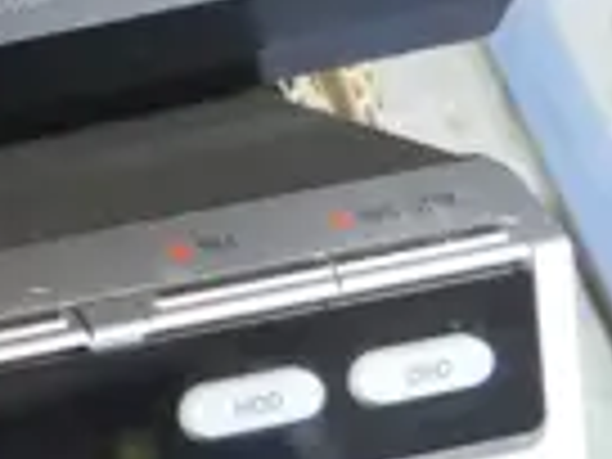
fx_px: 5852
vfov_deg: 4.5
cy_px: -74
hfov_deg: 5.4
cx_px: -1688
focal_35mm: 331
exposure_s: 1/50
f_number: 4.7
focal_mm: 22
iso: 3200
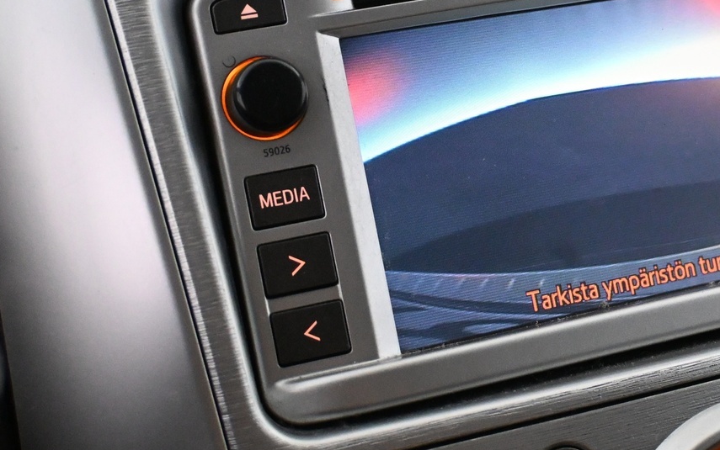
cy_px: 104
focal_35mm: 84
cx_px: 581
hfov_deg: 24.2
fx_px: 1648
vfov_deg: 15.5
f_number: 4.8
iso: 5000
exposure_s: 1/60
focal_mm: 29
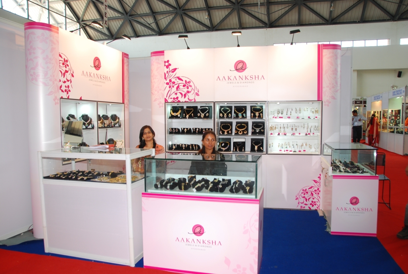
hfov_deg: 67.3
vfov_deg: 48.1
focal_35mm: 27
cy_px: 137
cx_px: 204
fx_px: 307
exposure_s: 1/40
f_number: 5
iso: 200
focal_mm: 18
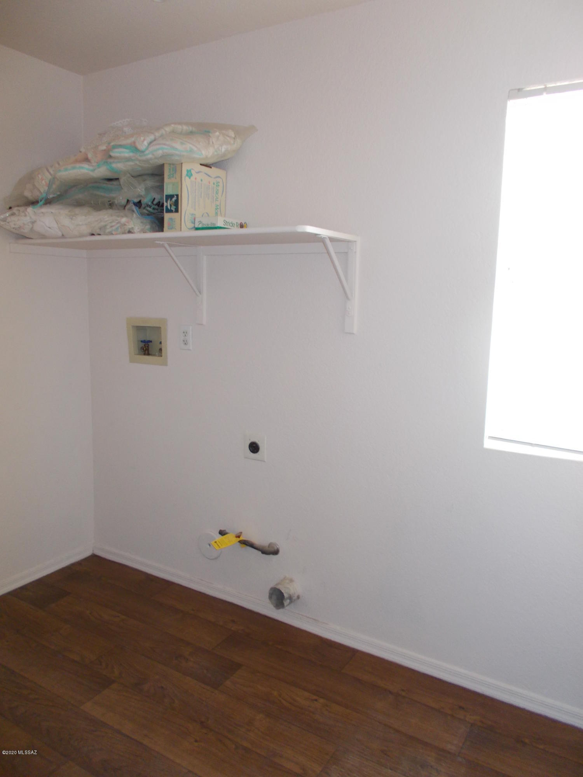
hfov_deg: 53.1
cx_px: 292
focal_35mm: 26
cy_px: 388
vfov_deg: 67.3
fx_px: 584
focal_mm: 4.6
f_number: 3.2
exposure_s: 1/25
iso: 200
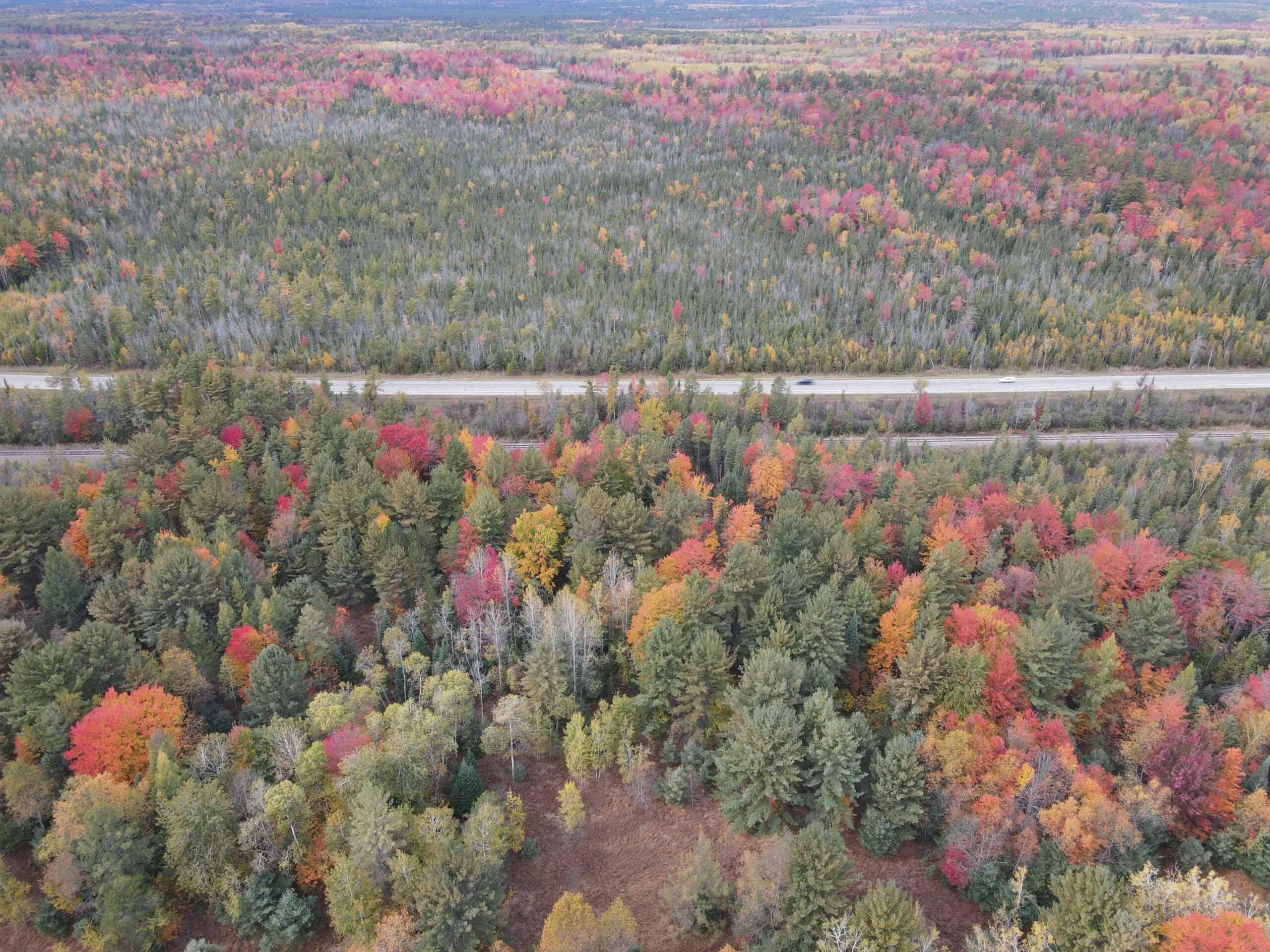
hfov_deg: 71.6
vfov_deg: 56.8
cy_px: 476
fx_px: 881
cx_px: 635
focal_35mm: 24
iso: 170
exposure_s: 1/15
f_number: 2.8
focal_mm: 4.5
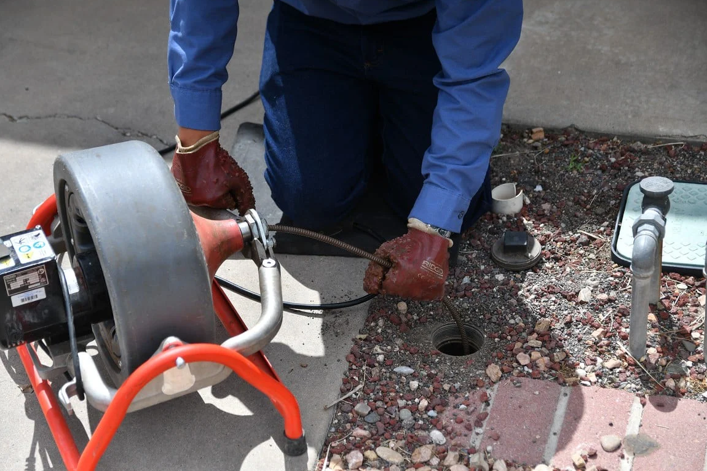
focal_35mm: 72
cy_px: 232
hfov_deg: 28.1
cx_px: 339
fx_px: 1414
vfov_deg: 18.9
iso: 200
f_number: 2.8
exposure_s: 1/6400
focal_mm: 46
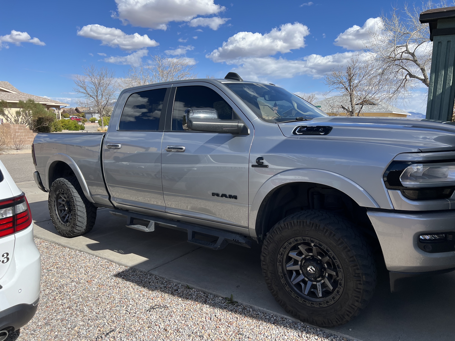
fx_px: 342
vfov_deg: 53.1
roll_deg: -0.8
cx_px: 228
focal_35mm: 26
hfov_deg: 67.3
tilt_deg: -9.7
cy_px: 170
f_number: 1.5
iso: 50
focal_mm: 5.7
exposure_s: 1/3356
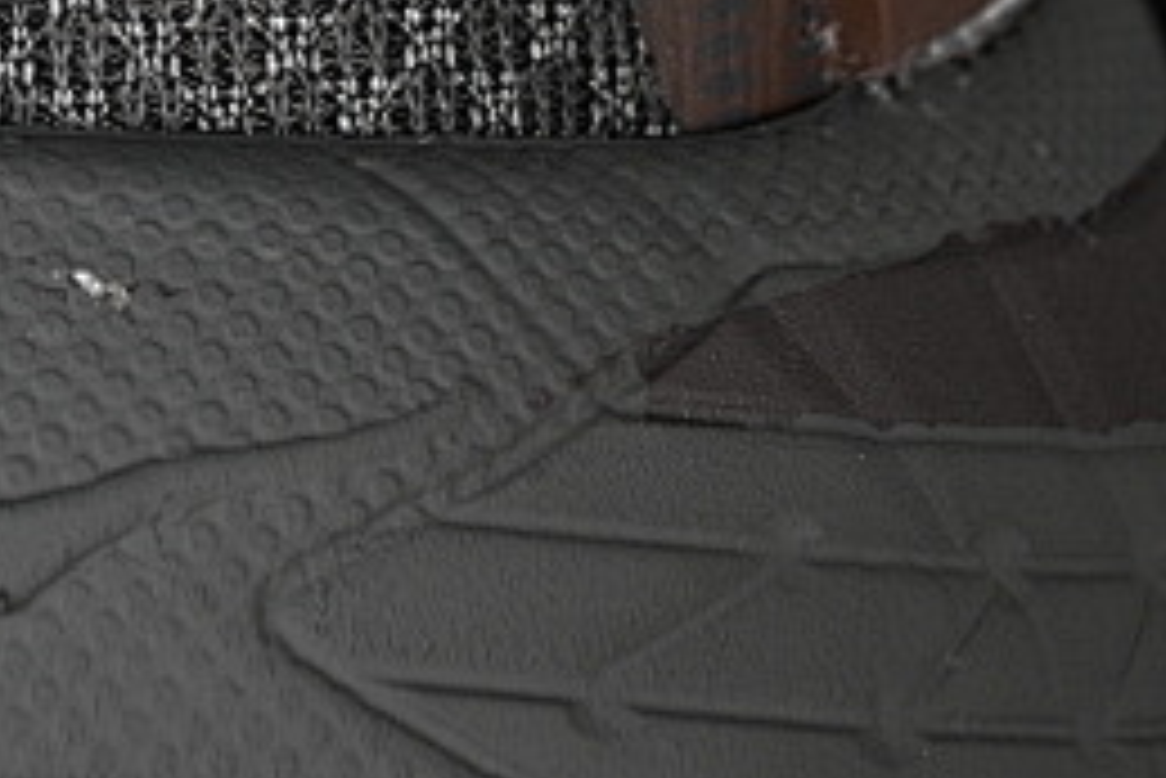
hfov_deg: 6.6
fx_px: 10143
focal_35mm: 313
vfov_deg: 4.3
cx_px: -41
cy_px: -769
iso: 160
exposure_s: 1/60
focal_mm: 50
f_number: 6.3
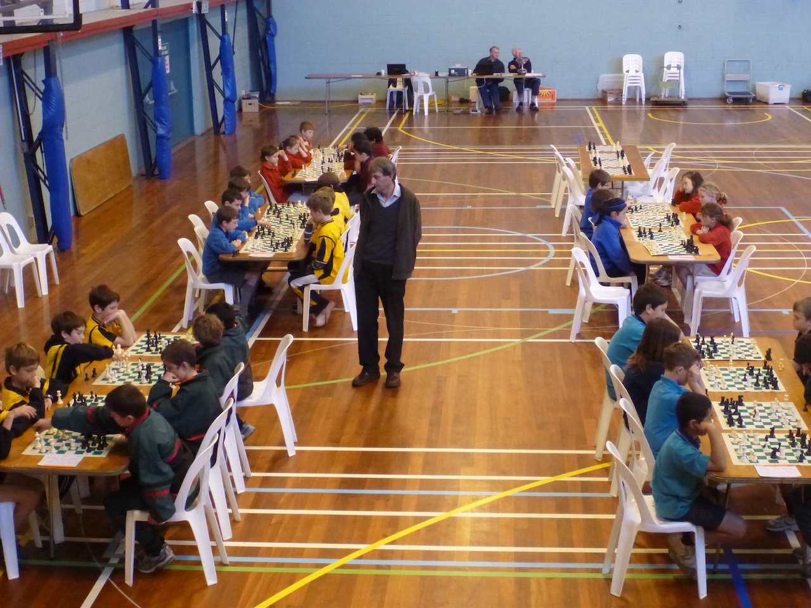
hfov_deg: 34.9
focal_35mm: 55
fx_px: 1289
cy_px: 304
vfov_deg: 26.6
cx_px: 406
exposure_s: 1/20
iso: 800
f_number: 4.9
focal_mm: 9.8
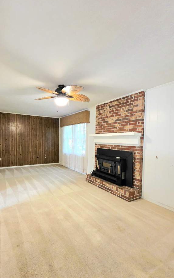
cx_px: 63
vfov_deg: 97.8
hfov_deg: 69.9
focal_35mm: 16
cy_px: 143
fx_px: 121
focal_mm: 2.2
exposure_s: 1/60.2
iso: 640
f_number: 1.9
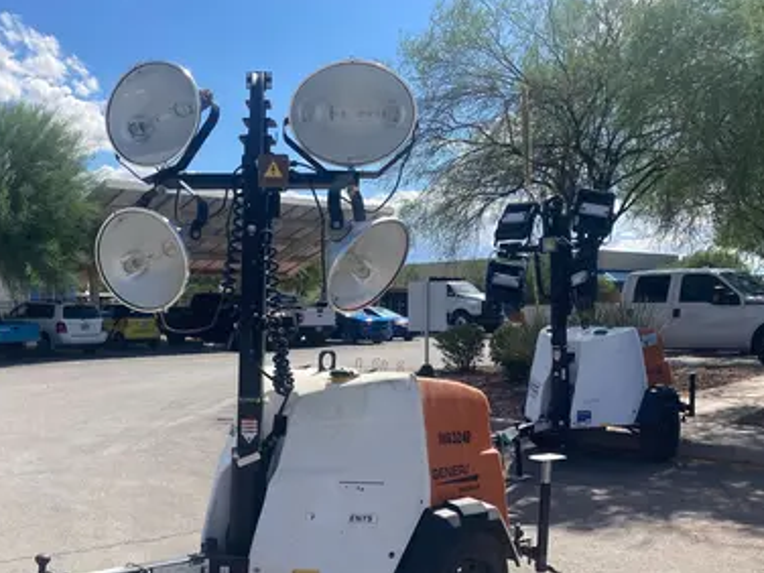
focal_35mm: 41
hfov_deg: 45.1
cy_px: 379
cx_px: 256
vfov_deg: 34.8
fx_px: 905
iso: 20
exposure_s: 1/1946
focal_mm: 3.99
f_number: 1.8
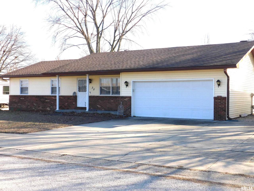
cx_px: 127
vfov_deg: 32.2
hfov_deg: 42.1
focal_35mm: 45
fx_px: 330
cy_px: 96
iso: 125
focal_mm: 8
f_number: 3.7
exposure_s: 1/500
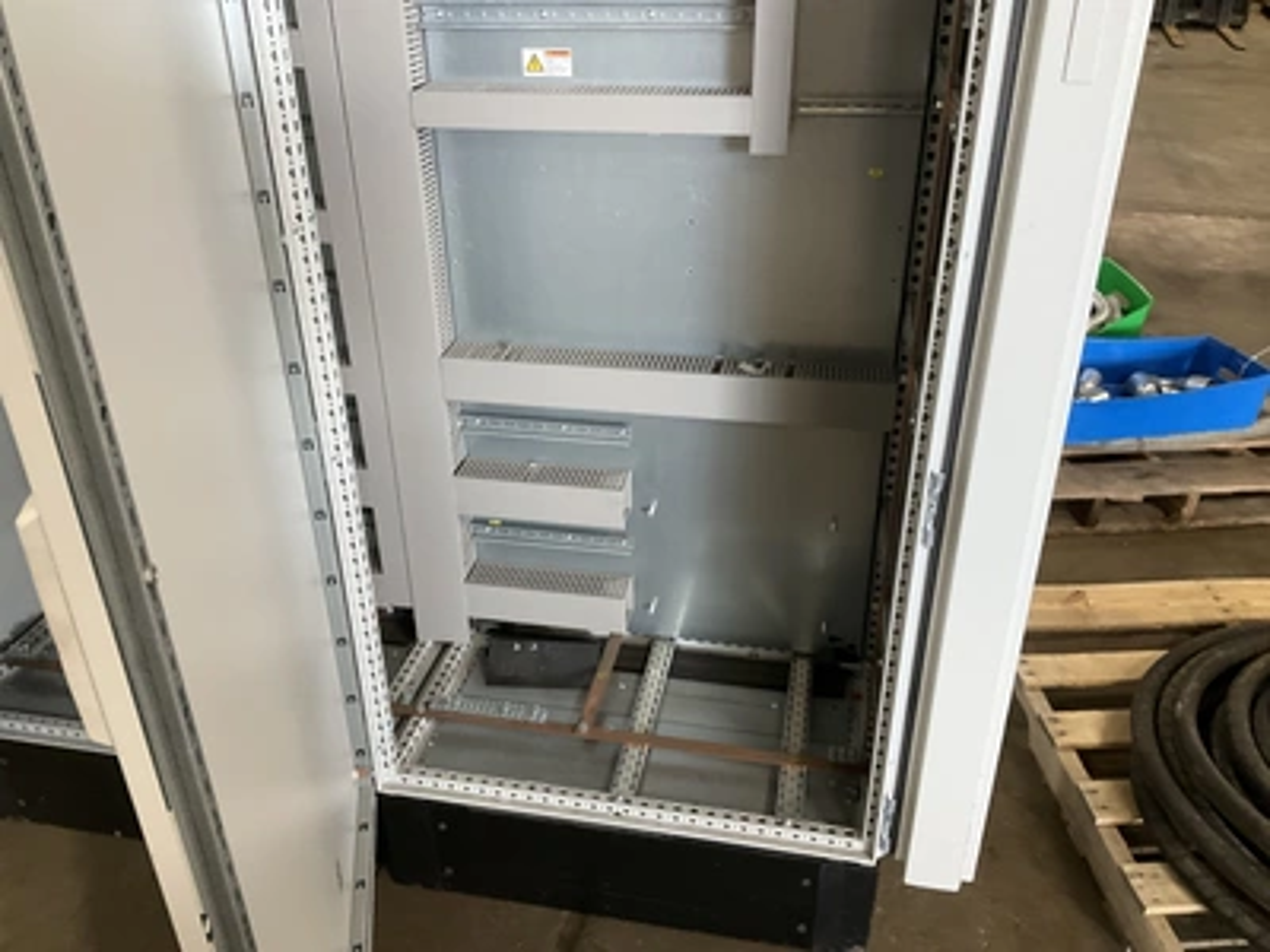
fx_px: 1064
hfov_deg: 61.7
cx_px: 635
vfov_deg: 48.2
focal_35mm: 29
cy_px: 476
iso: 160
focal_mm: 3
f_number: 1.8
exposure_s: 1/60
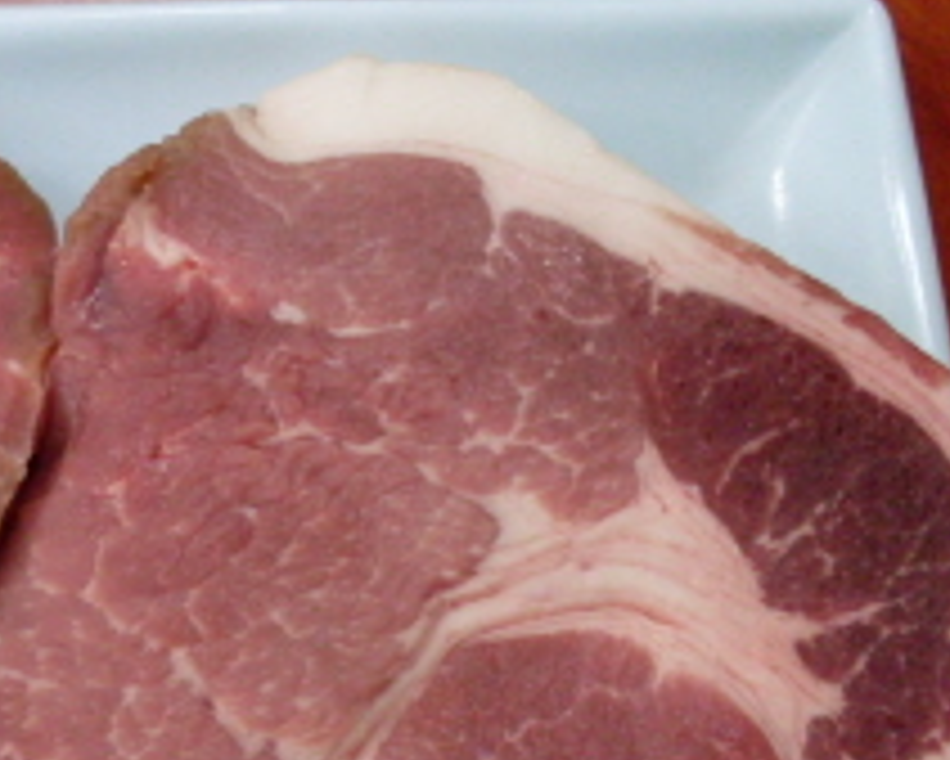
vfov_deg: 17.3
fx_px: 2475
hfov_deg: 21.0
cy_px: 623
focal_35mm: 88
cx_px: -5
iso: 200
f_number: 2.8
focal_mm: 6.3
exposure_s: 1/45
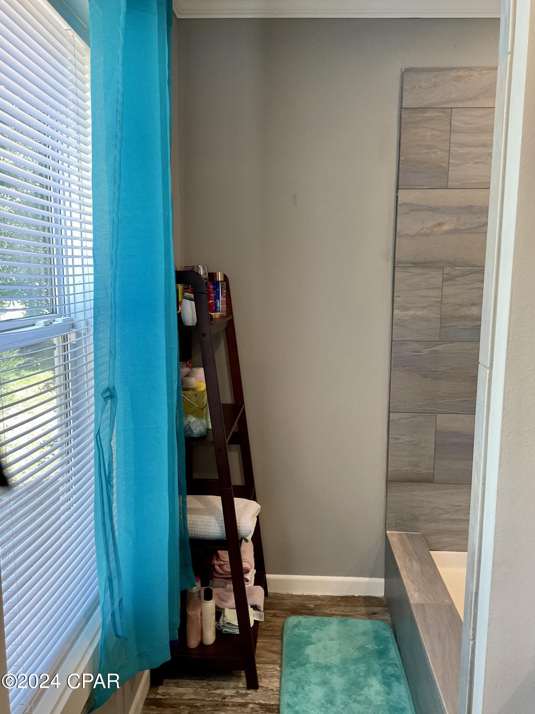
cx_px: 268
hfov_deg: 48.2
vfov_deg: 61.7
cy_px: 357
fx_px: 598
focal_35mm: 29
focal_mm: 3
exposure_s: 1/60
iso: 64
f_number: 1.8
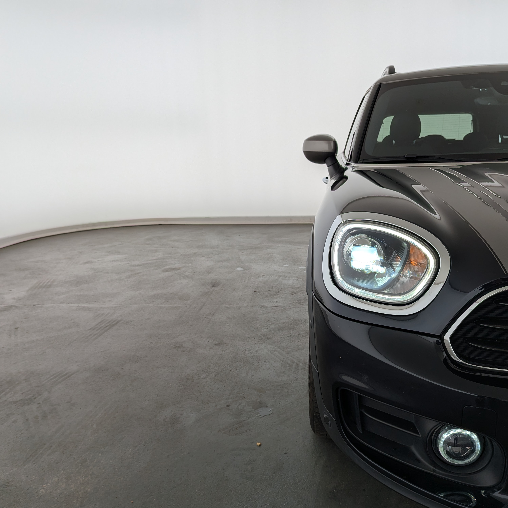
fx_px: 481
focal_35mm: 29
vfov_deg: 55.6
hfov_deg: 55.5
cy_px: 258
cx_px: 287
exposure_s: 1/503
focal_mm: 6.81
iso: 57
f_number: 1.85
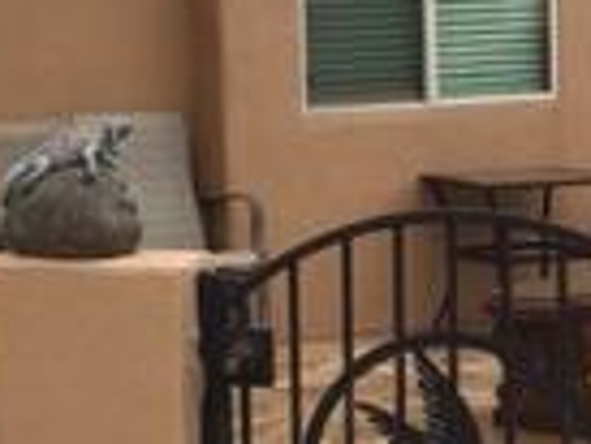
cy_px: 181
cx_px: 78
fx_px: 2307
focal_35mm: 135
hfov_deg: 14.5
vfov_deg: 11.0
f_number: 2.2
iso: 25
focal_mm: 4.15
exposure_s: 1/668
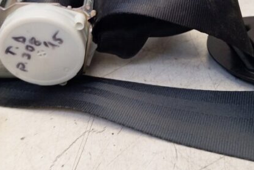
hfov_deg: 40.3
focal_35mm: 49
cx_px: 141
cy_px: 13
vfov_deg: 26.5
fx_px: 346
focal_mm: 4.22
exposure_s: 1/33.3
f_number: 1.8
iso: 386
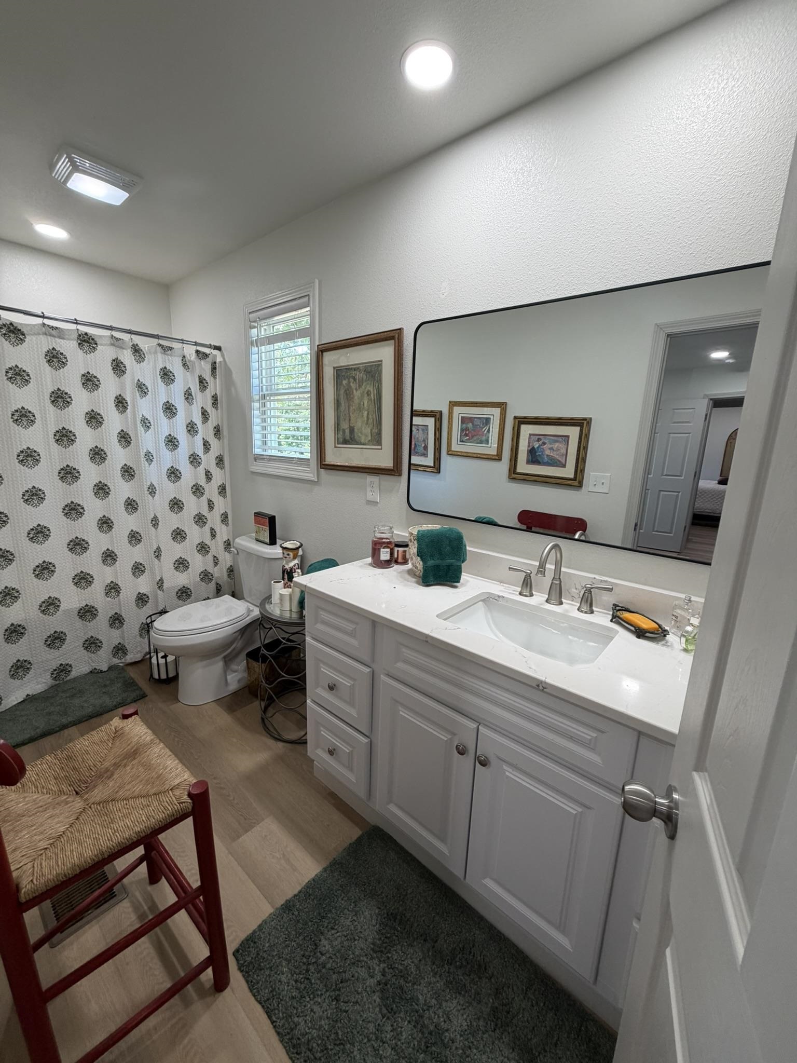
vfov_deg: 102.1
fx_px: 430
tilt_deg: -11.0
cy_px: 532
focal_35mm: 14
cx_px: 398
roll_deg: -1.5
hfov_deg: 85.7
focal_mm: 2.22
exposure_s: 1/120
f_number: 2.2
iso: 125
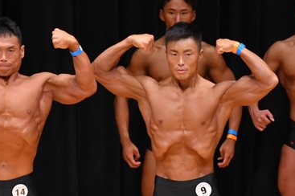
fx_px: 4929
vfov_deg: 2.3
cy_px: 200
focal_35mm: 602
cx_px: 277
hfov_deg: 3.4
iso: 4000
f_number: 5.6
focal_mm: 190
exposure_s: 1/400
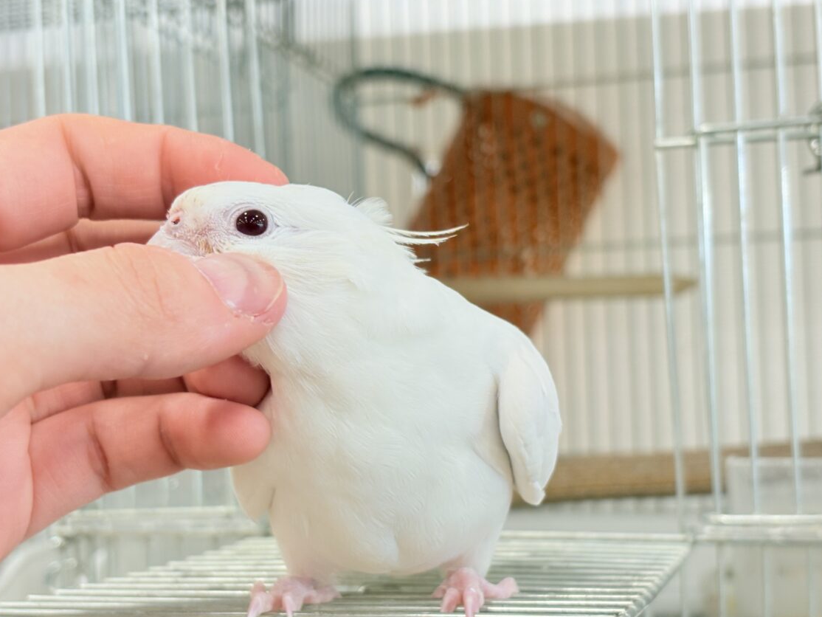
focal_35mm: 56
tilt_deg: +2.0
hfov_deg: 34.3
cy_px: 328
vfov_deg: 26.1
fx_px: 1330
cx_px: 401
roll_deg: +1.3
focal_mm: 5.96
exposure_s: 1/50
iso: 50
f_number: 1.6
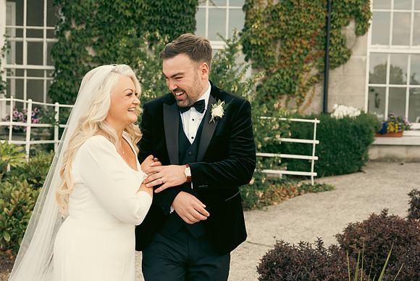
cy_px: 140
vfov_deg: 24.6
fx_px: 642
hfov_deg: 36.2
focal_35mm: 55
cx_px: 210
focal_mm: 37
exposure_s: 1/400
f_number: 3.2
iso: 125
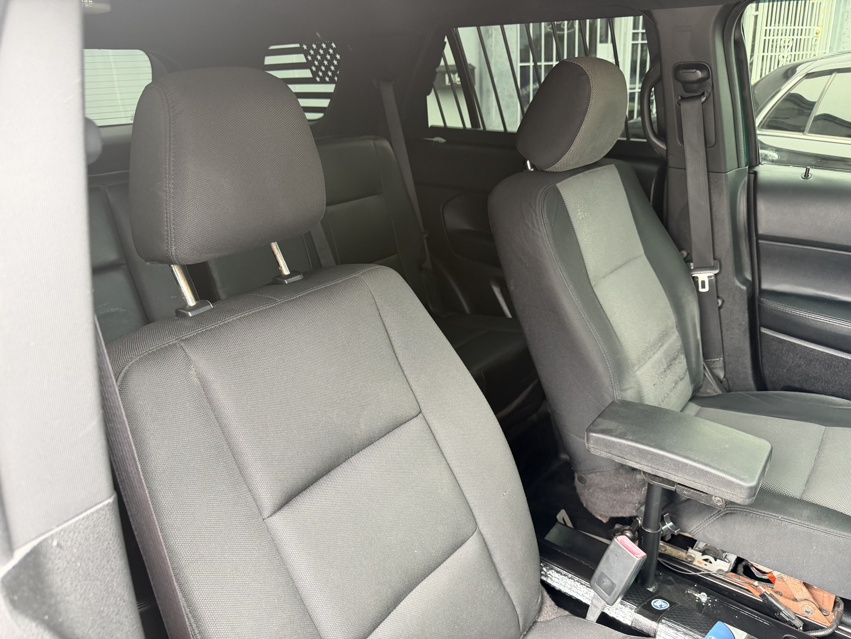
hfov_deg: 71.6
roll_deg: +3.7
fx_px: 590
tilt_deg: -19.9
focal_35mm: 24
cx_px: 426
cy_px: 320
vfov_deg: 56.8
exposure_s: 1/60
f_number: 1.78
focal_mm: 6.76
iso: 200
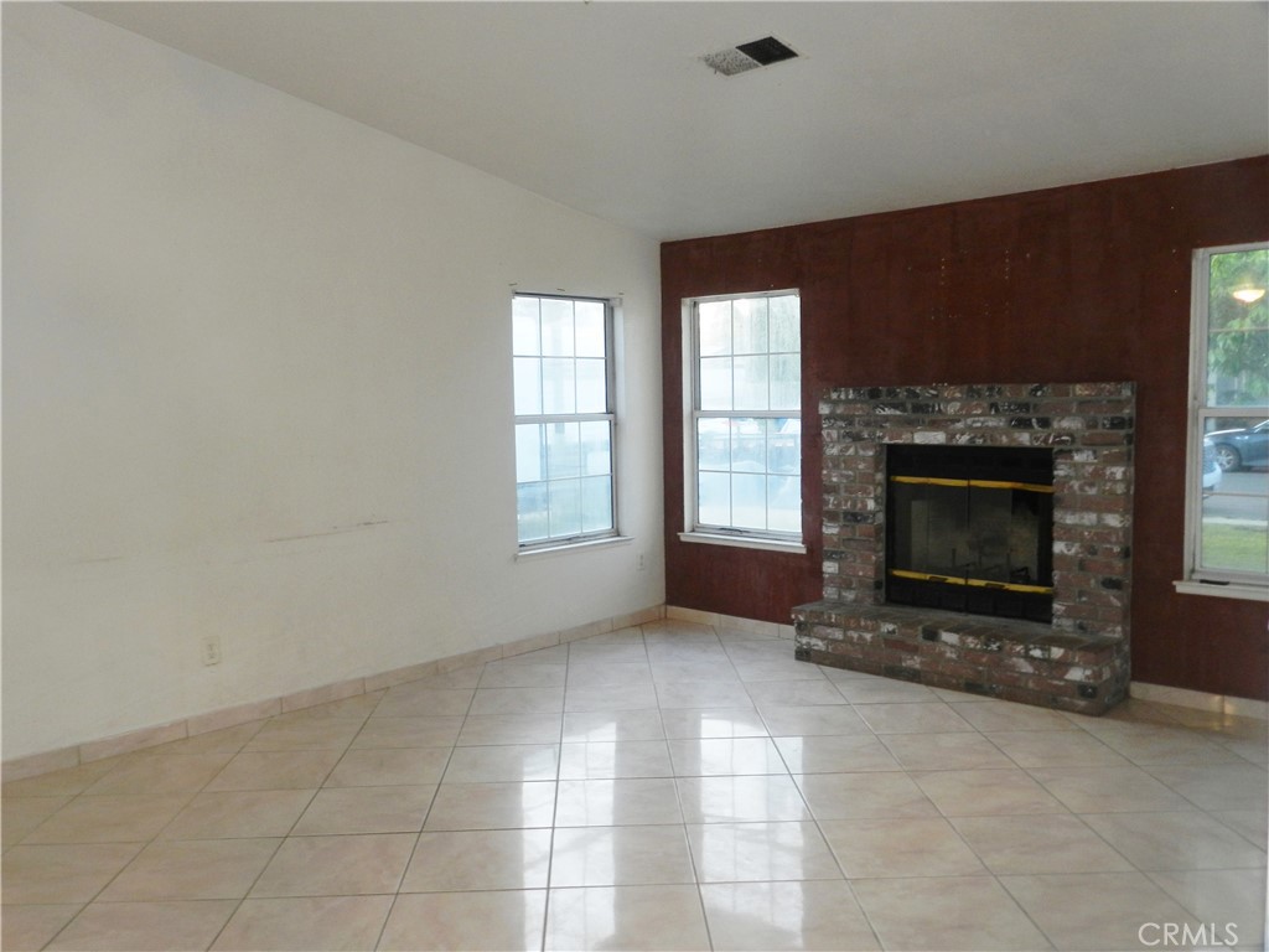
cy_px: 476
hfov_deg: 63.4
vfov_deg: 49.7
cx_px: 634
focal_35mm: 28
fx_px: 1026
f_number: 3.6
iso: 200
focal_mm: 5
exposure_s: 1/30
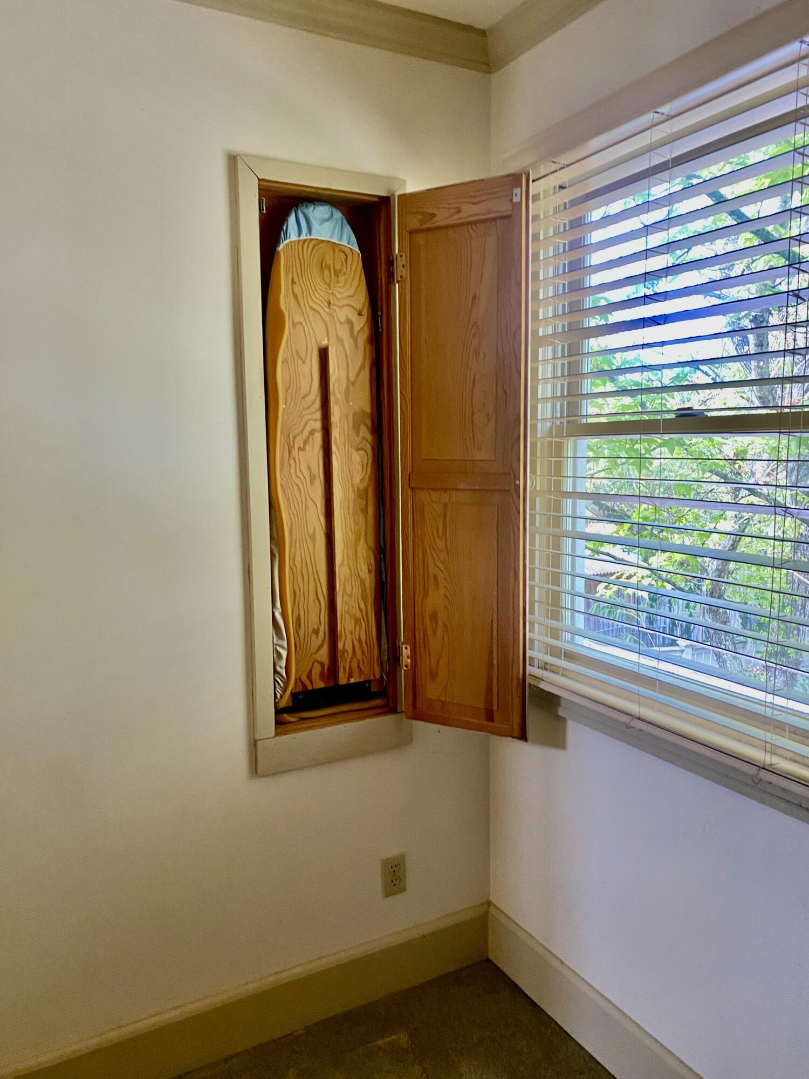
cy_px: 540
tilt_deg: -6.9
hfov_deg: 53.1
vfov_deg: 67.3
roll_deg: +2.2
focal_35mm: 26
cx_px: 404
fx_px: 810
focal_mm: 4.25
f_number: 1.8
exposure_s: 1/60
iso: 125
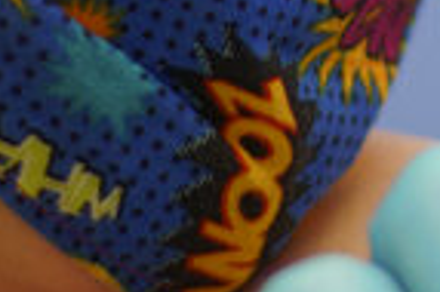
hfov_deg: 5.7
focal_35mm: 358
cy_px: -340
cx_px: 612
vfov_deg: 3.8
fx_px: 4371
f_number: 1.4
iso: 400
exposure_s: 1/125
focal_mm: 50
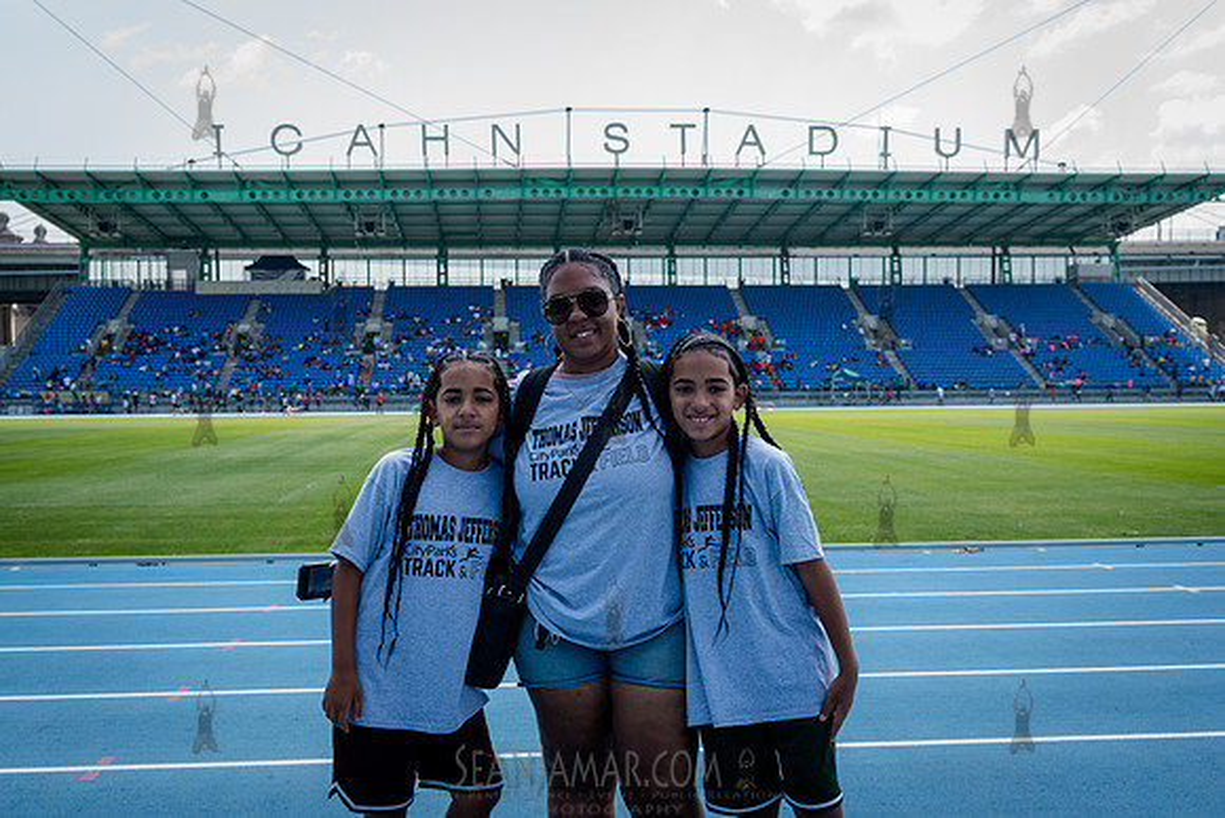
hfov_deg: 51.4
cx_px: 588
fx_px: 1272
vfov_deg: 35.6
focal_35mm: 37
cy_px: 461
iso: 400
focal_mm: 32
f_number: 5.6
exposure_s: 1/640
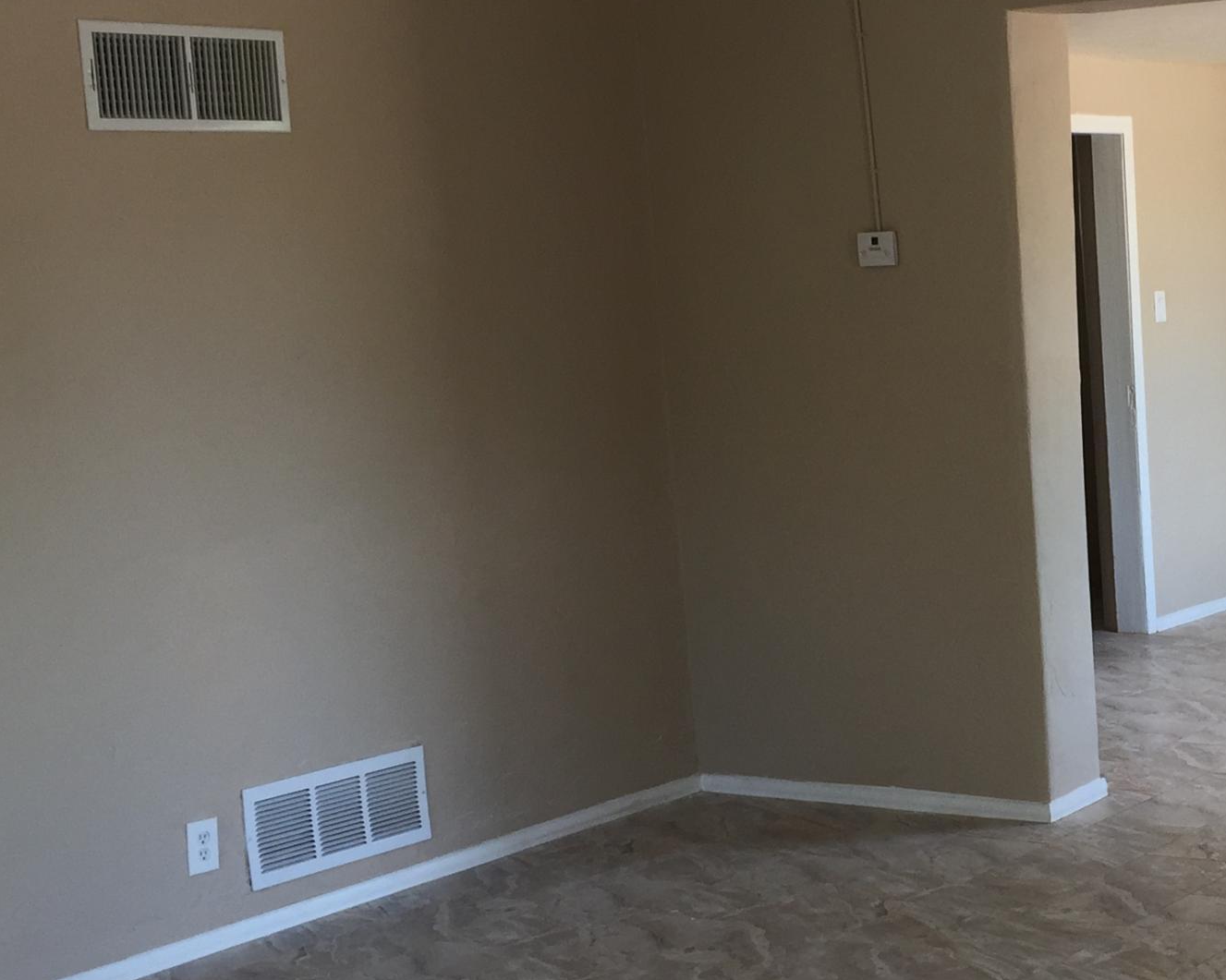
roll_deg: +1.7
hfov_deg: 28.1
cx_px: 1177
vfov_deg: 23.8
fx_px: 2322
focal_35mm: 64
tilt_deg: -9.7
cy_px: 559
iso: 40
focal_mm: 4.15
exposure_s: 1/60
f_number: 2.2
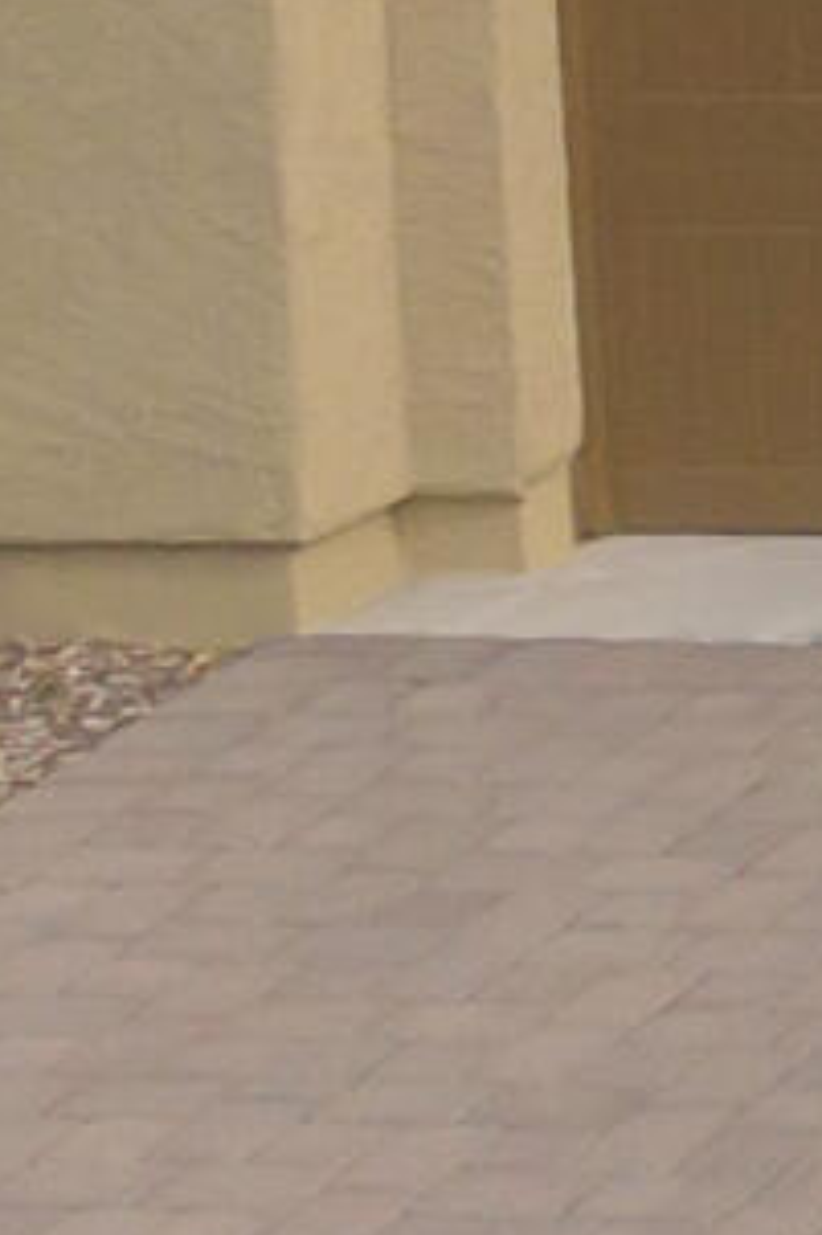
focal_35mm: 248
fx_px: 8503
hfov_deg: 4.2
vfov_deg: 7.9
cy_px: -1219
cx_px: 5308
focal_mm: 12.29
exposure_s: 1/2500
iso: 240
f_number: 2.8
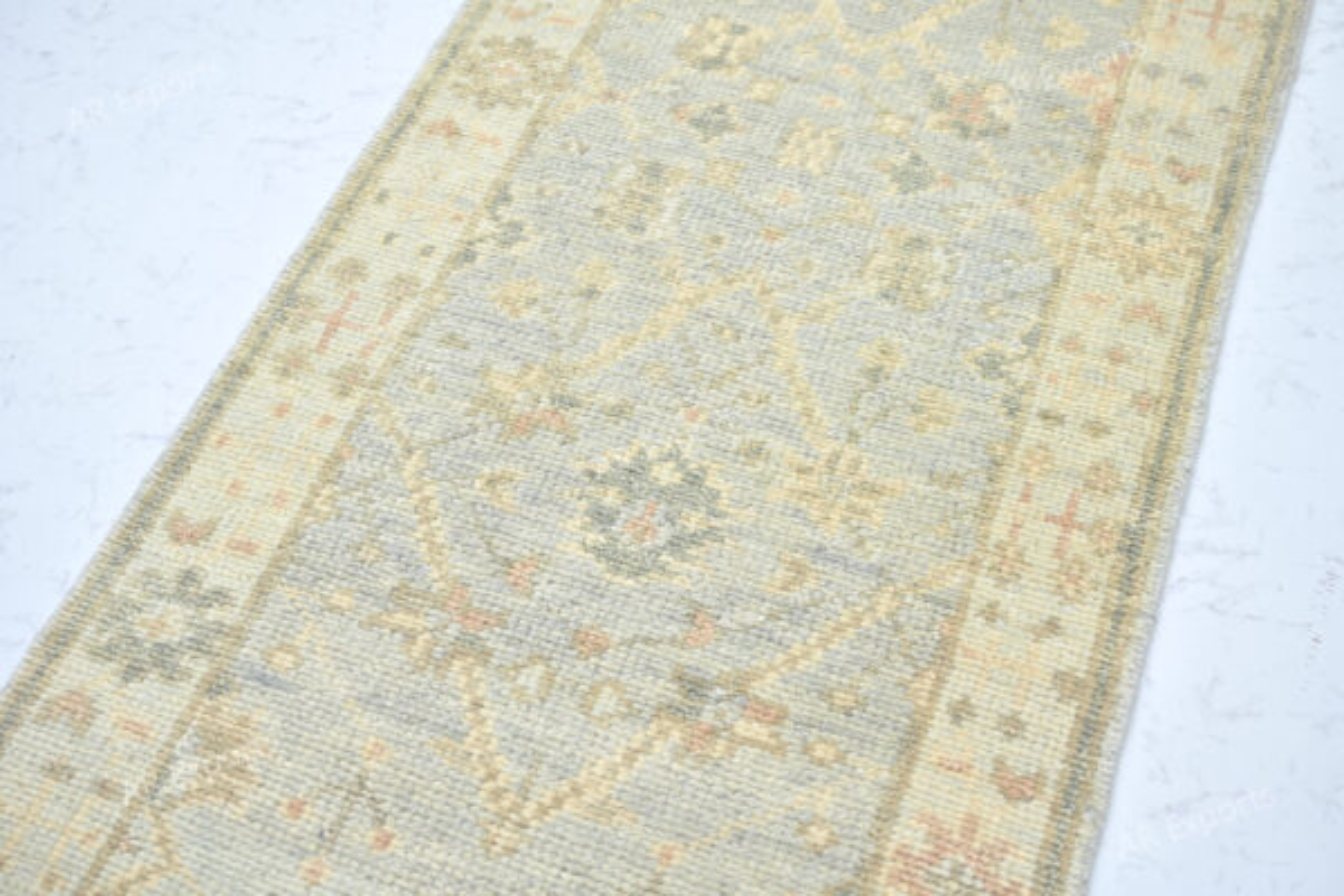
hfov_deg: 41.1
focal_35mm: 48
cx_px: 672
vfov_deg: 28.1
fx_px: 1792
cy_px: 448
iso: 125
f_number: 5
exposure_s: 1/25
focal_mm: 48
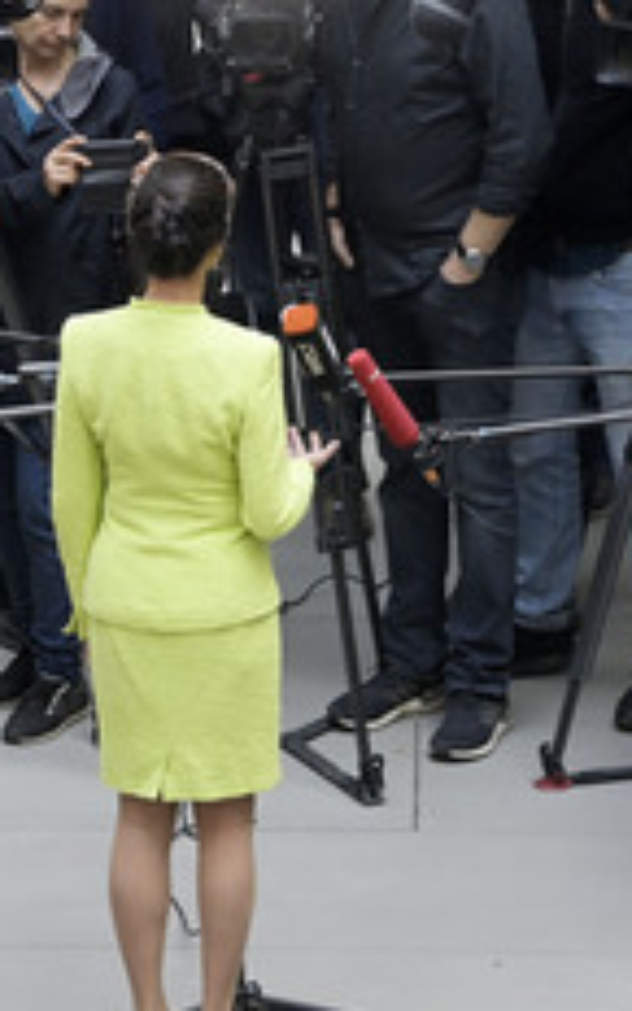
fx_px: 7909
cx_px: -37
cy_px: 479
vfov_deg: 7.3
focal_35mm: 287
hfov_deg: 4.6
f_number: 5.6
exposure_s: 1/400
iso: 5000
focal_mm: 145
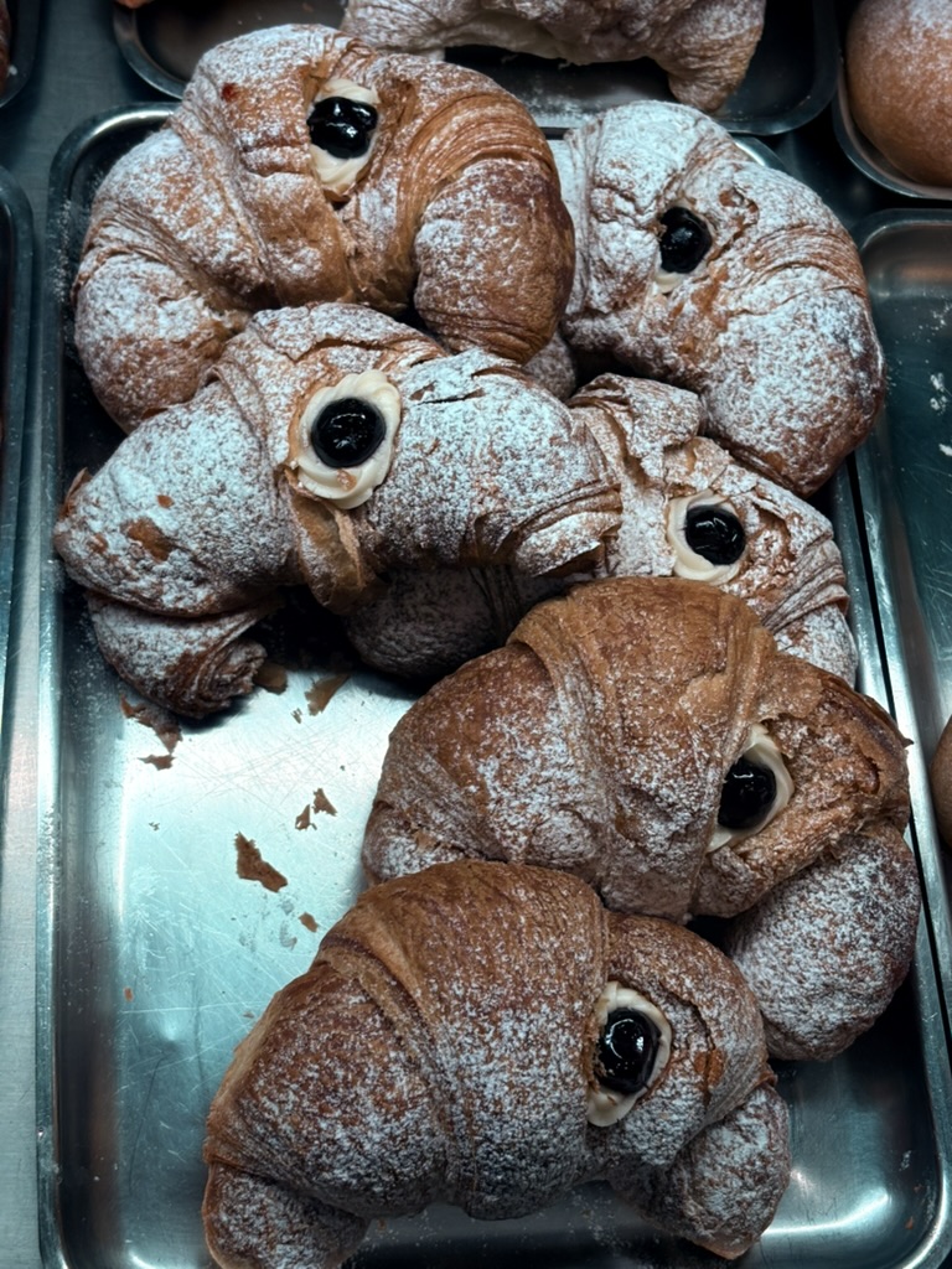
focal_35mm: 52
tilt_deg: -64.7
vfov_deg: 36.8
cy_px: 634
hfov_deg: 28.0
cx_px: 476
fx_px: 1907
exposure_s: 1/168
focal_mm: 5.96
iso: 80
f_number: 1.6
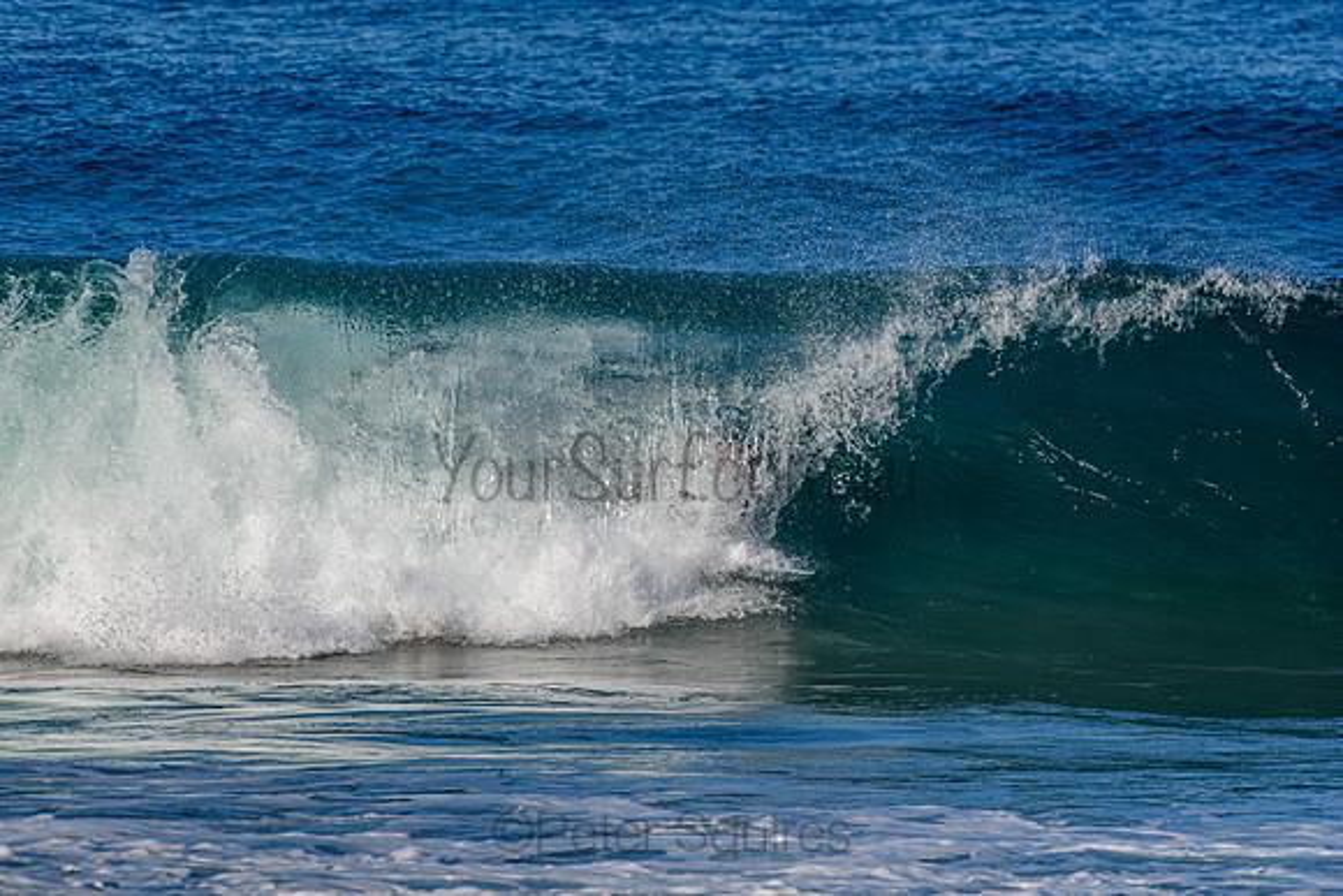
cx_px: 672
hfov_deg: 2.7
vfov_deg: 1.8
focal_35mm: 750
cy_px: 448
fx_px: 27984
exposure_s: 1/2000
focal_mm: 500
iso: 220
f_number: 5.6
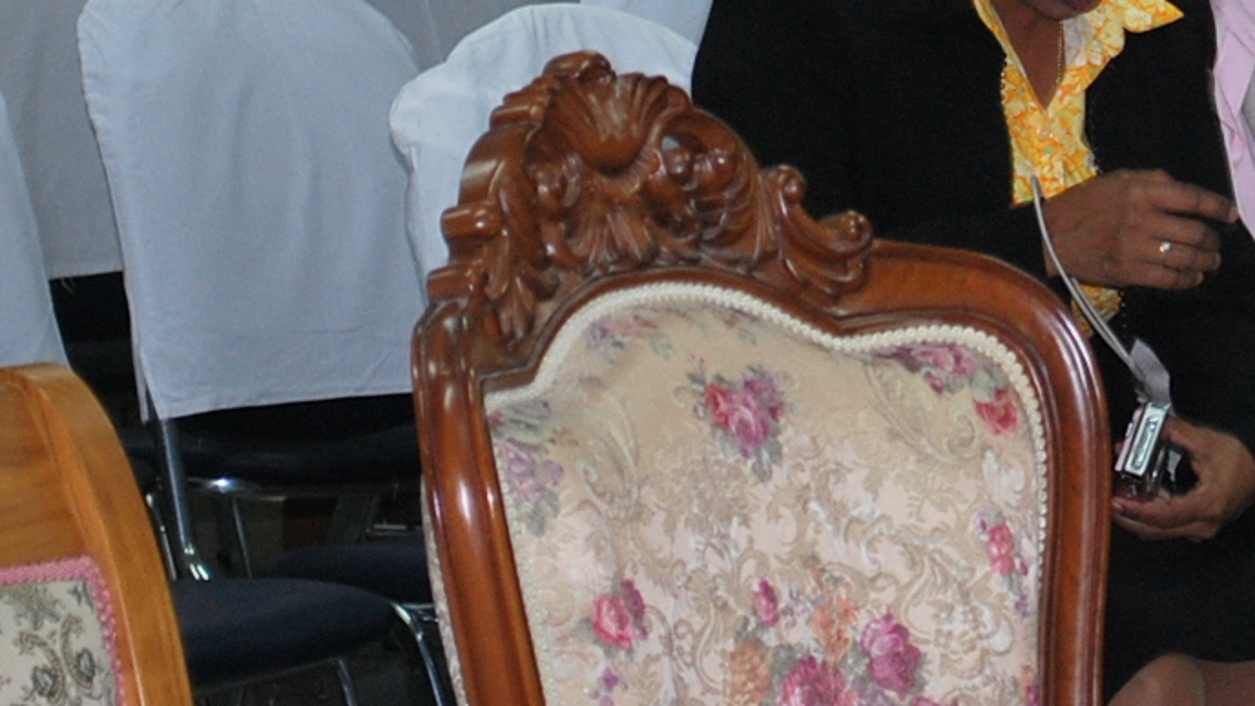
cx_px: 1229
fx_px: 8102
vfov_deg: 4.9
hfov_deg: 8.8
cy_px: -416
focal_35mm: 243
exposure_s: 1/50
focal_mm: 55
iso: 400
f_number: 5.6
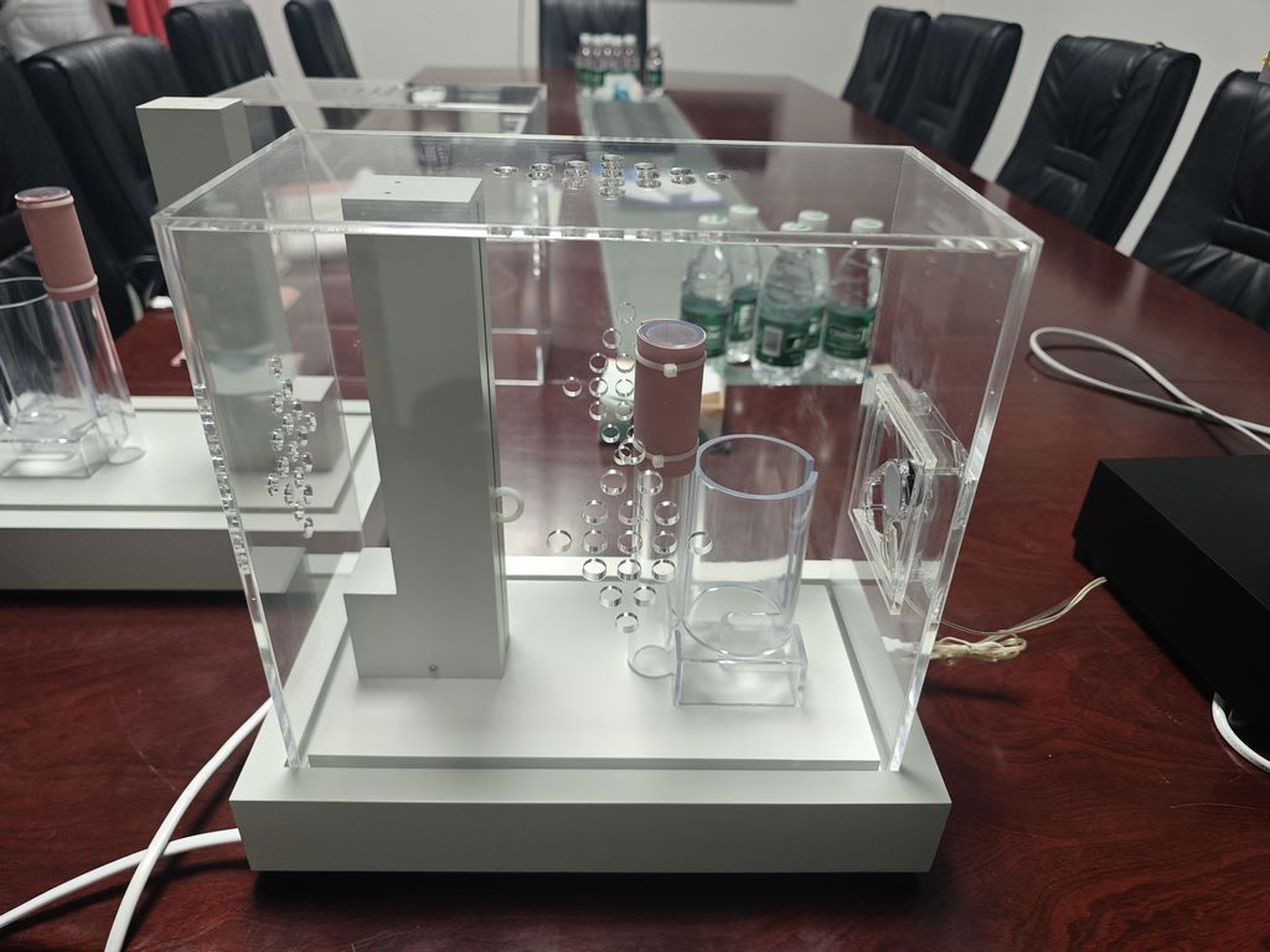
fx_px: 844
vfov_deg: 58.9
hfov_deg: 73.9
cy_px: 476
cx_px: 635
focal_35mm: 23
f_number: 1.9
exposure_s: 1/286
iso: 1600
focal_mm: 8.7
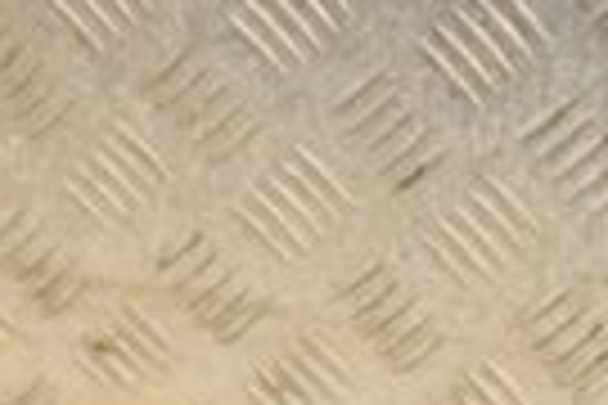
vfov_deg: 7.1
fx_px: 3124
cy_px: 882
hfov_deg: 11.1
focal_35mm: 185
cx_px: 284
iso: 800
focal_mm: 26
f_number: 5
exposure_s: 1/200
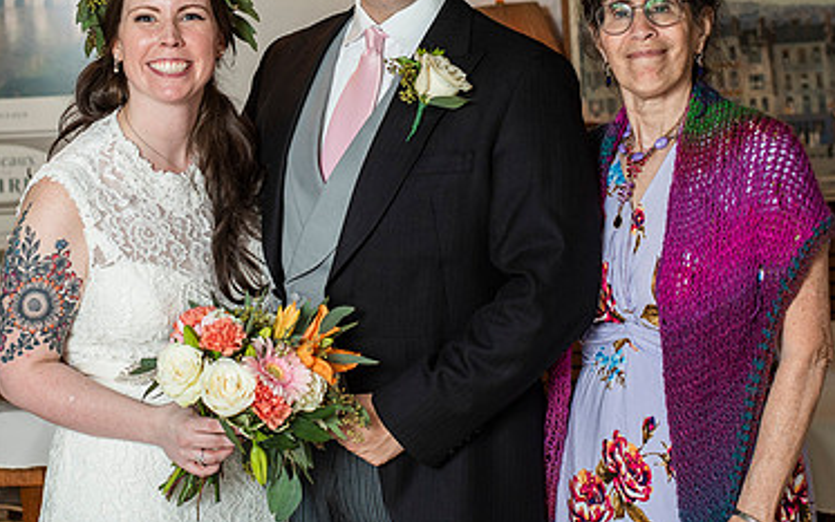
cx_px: 345
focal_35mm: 89
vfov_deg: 14.6
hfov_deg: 23.3
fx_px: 2025
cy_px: 135
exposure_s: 1/80
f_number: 3.5
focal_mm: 50
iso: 500
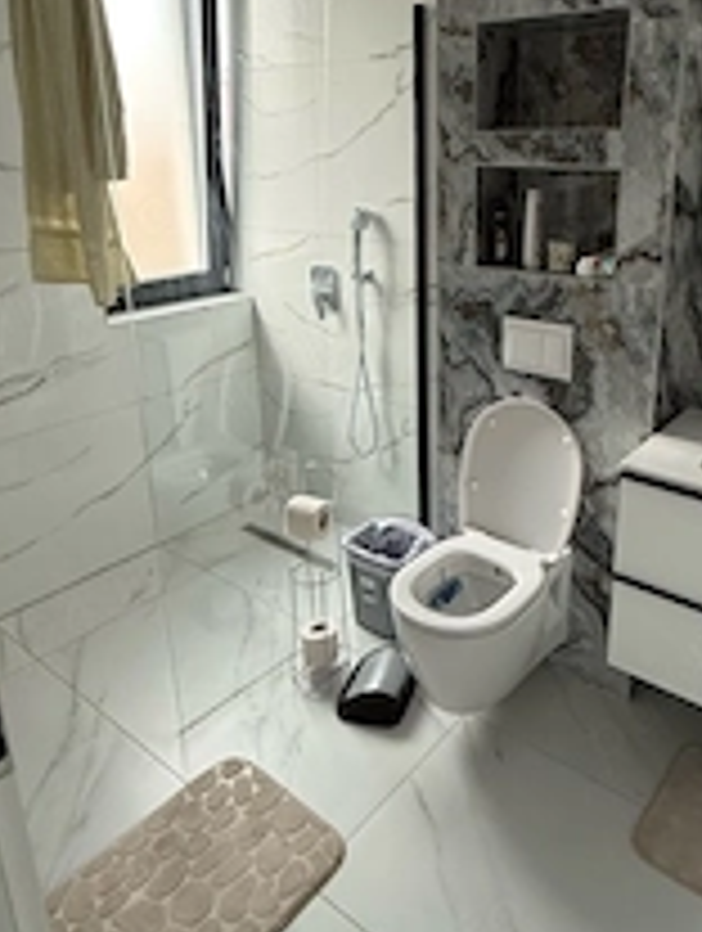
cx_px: 468
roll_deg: +0.4
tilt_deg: -15.5
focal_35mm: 27
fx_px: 728
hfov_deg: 50.6
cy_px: 356
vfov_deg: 64.4
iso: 200
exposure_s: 1/100
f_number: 2.2
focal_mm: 2.22
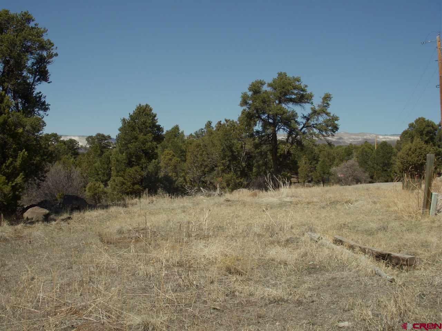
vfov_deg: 37.7
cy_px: 166
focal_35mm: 38
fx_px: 485
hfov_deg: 49.0
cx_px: 221
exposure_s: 1/320
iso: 100
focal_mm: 6.3
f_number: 6.6
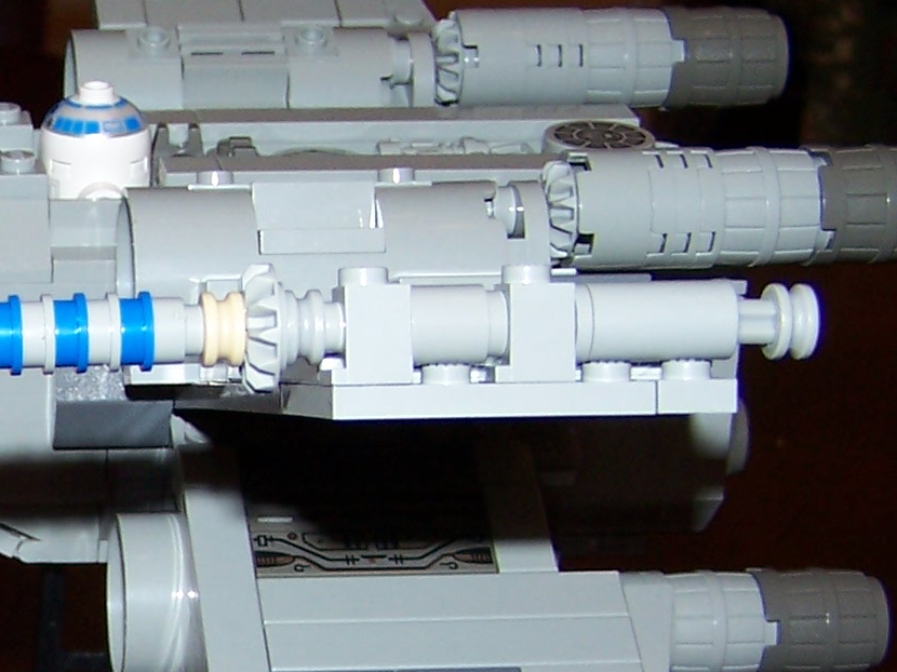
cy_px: 620
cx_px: -212
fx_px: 3057
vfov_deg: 12.4
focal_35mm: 118
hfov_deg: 16.0
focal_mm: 6.3
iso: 80
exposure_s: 1/60
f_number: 2.8
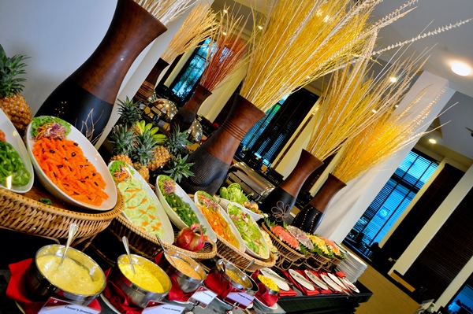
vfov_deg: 43.5
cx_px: 236
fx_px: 394
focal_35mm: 30
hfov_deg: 62.0
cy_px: 157
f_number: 9
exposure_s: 1
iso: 200
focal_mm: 20
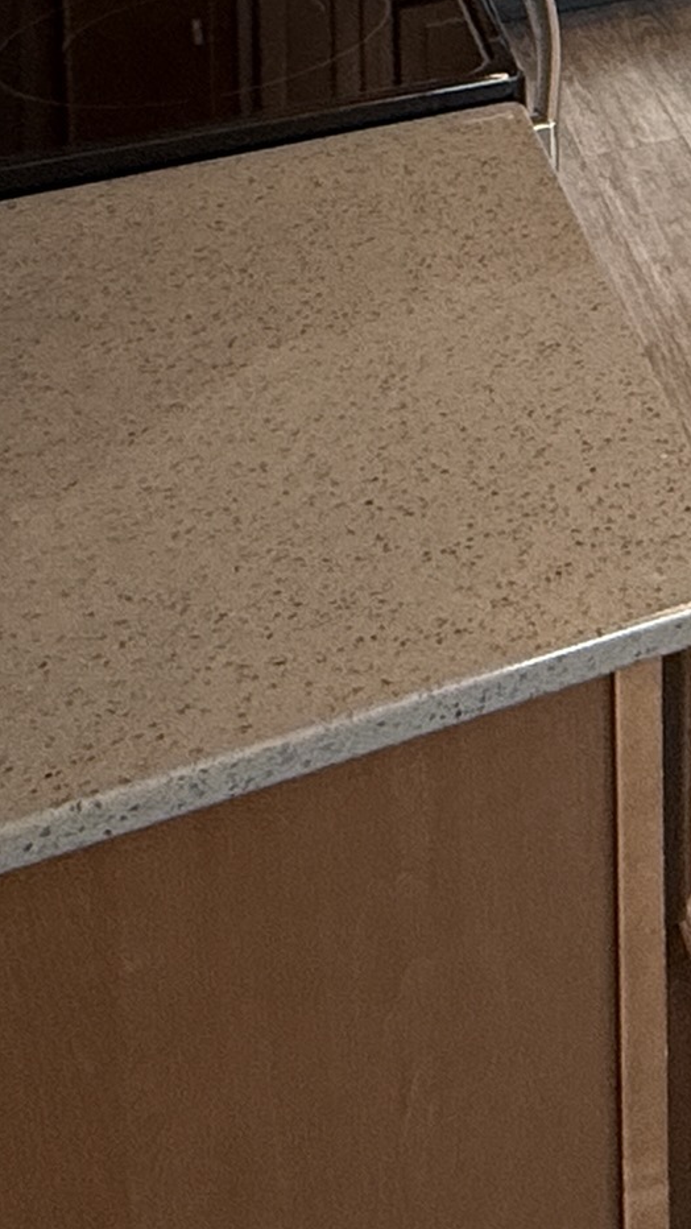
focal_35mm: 66
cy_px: -593
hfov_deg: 15.1
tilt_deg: -6.3
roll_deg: -1.9
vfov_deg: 24.9
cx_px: 1349
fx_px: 2151
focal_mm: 2.22
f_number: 2.2
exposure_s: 1/120
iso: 200
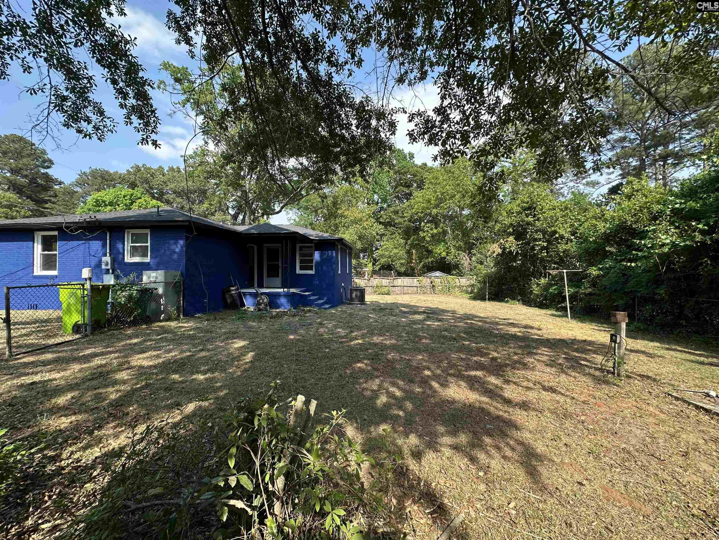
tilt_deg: +0.5
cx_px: 360
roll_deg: +0.2
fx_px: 291
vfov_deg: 85.7
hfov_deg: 102.1
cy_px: 270
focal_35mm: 14
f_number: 2.2
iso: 40
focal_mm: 2.22
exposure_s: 1/418
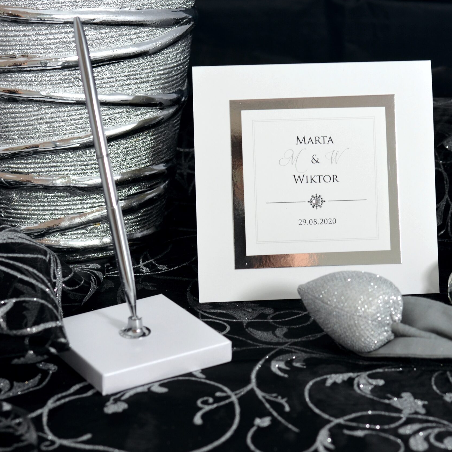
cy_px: 225
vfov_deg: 17.9
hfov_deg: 17.8
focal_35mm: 97
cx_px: 342
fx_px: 1433
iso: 400
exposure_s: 1/100
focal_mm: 50
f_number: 5
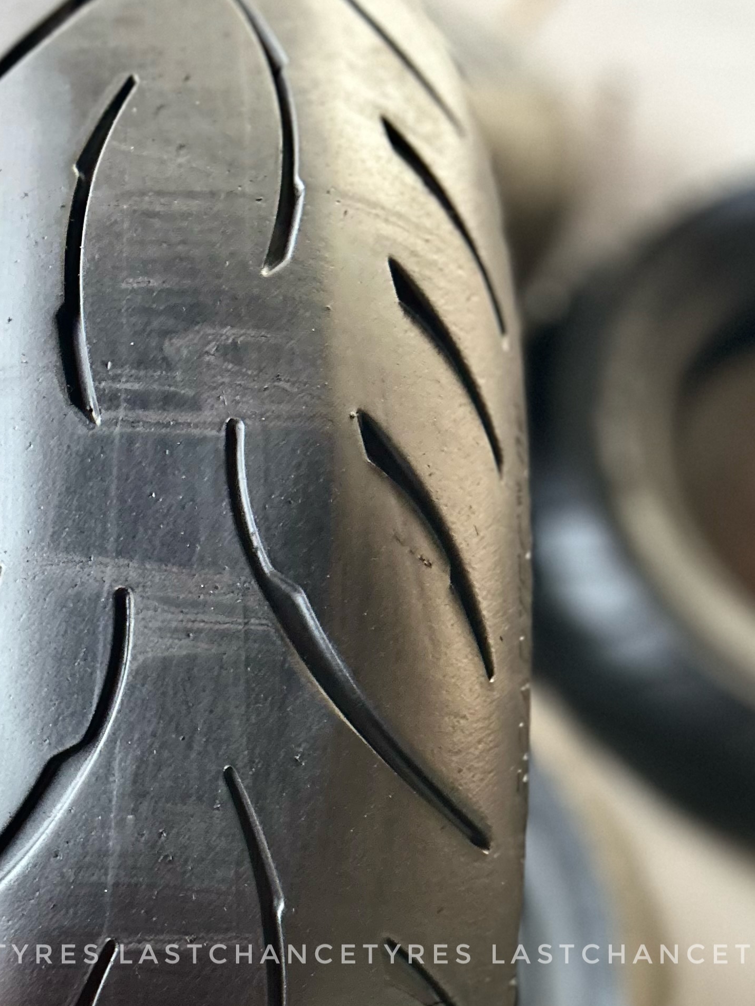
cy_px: 954
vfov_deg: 32.7
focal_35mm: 55
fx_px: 1599
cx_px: 109
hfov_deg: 25.9
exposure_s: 1/50
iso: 400
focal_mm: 5.7
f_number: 1.5
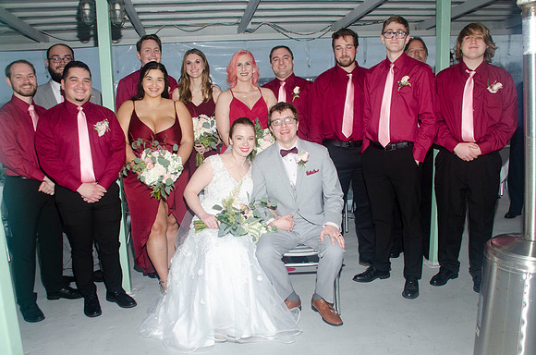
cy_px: 174
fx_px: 434
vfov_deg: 44.5
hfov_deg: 63.4
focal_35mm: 29
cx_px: 264
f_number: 5.6
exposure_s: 1/60
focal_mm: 18
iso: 400
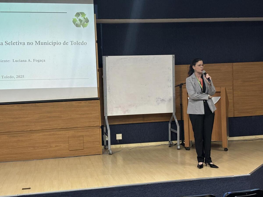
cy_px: 98
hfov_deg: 36.8
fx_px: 395
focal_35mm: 52
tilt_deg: -3.2
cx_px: 132
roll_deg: +2.0
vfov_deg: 28.0
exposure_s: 1/40
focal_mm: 5.96
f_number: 1.6
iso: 250
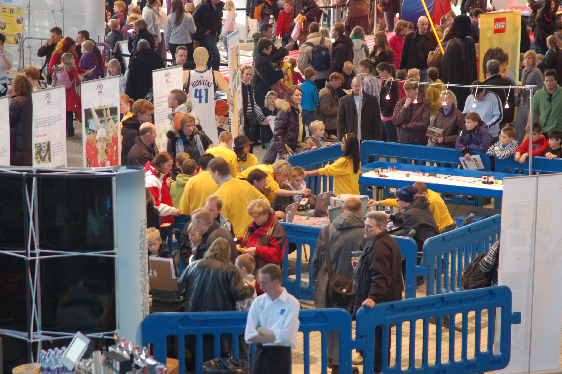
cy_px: 187
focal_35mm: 158
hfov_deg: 13.1
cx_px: 281
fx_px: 2457
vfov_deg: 8.7
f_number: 4
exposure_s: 1/60
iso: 900
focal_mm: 105
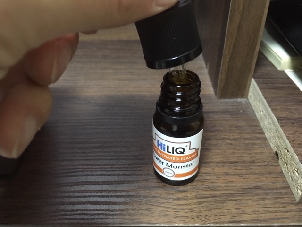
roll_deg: +0.8
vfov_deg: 48.2
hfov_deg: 61.7
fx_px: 253
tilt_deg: -37.2
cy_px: 114
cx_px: 151
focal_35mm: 29
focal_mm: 4.15
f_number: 2.2
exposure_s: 1/15
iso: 400
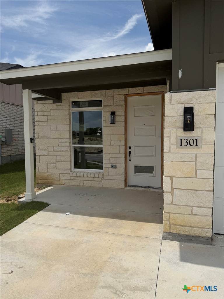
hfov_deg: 56.8
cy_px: 150
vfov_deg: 71.6
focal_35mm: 24
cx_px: 112
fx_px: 207
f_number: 1.78
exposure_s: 1/10309
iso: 80
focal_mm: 6.76
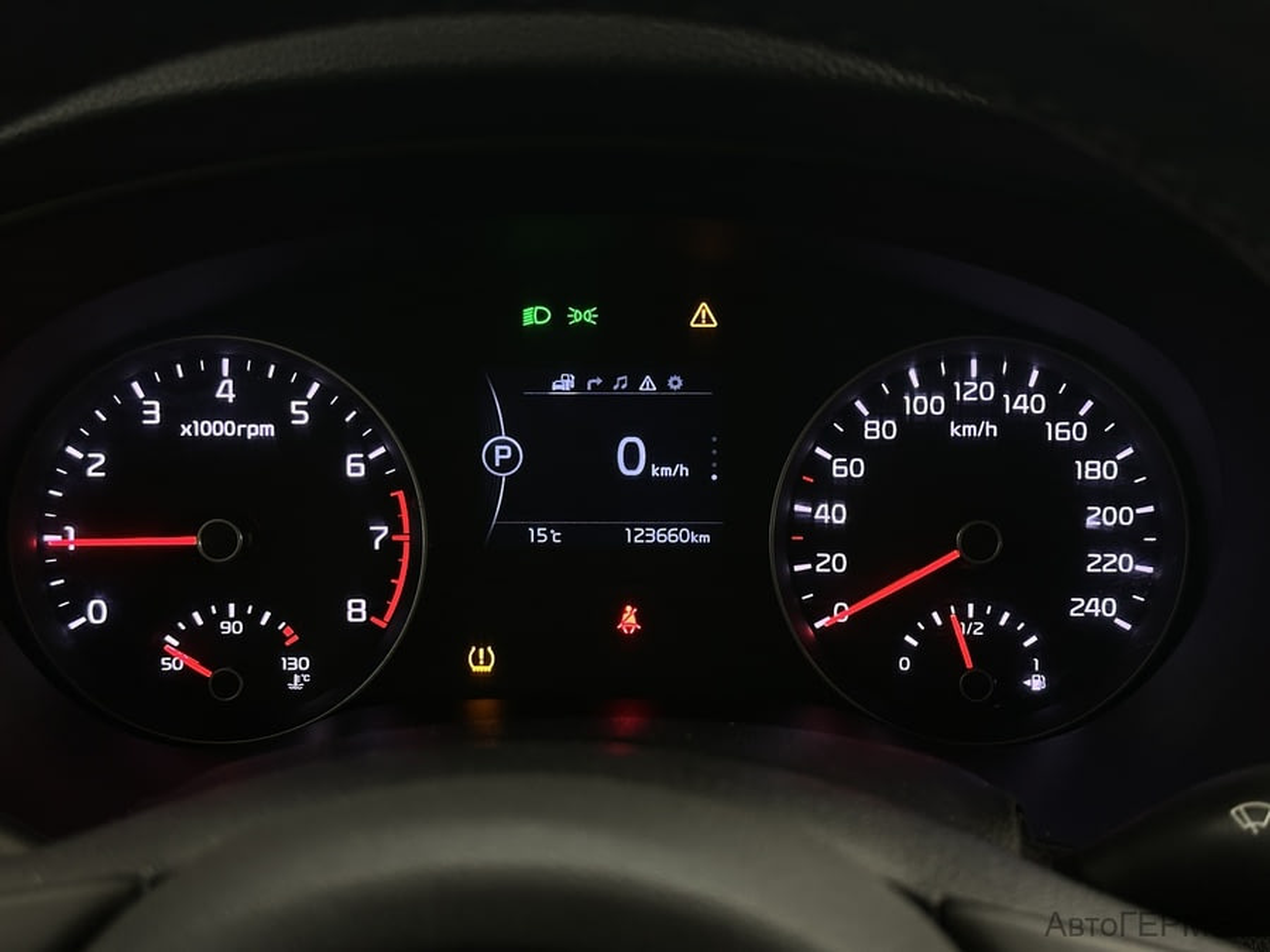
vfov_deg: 30.3
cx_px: 635
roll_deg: -0.2
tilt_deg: -24.9
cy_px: 476
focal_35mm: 48
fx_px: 1761
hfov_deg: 39.7
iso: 200
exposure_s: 1/50
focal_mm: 6.86
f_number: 1.78
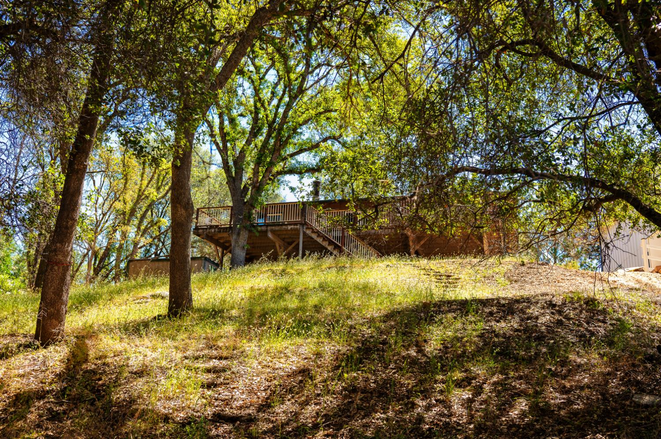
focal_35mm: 35
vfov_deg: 37.8
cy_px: 220
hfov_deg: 54.5
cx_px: 330
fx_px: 642
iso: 64
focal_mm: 35
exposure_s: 1/80
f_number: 5.6
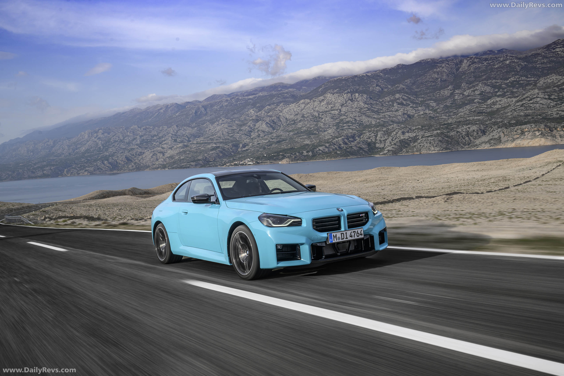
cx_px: 282
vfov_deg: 38.9
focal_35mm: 34
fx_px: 533
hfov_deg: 55.8
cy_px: 188
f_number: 11
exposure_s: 1/20
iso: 80
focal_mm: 34
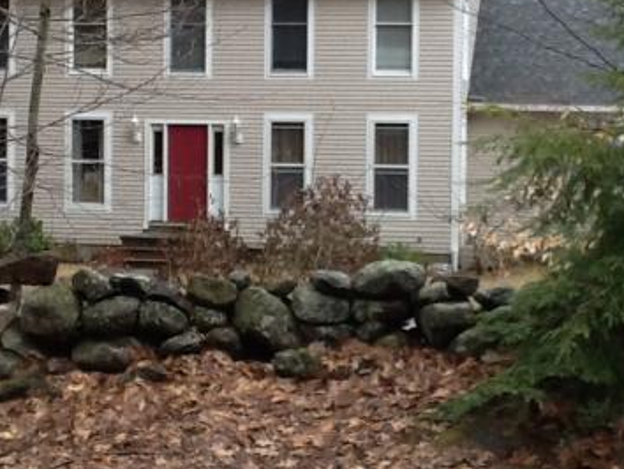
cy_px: 194
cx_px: 395
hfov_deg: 26.9
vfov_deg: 20.4
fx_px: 1299
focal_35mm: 72
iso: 40
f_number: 2.4
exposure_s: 1/216
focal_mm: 2.03
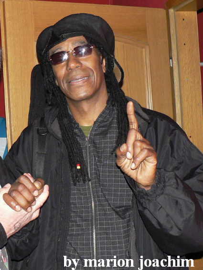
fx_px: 274
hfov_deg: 40.7
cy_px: 135
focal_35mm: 35
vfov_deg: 52.6
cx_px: 102
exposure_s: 1/60
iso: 200
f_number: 2.8
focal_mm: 6
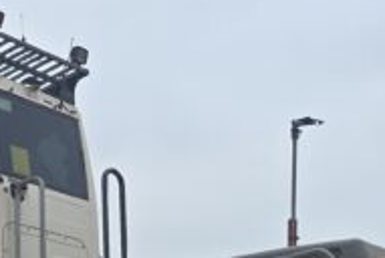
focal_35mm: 96
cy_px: 357
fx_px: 1028
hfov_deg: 21.2
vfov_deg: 13.6
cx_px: 200
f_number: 1.7
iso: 12
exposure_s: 1/261
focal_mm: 6.3
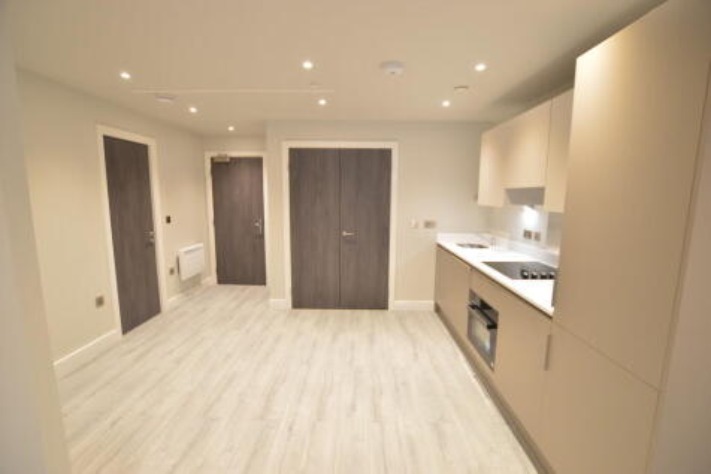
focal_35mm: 15
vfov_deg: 77.3
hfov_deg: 100.4
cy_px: 237
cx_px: 356
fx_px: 296
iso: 280
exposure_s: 1/15
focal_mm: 10
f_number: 3.5
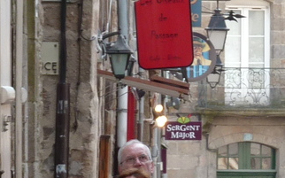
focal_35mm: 506
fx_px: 3929
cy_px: 128
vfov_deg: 2.6
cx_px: 437
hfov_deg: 4.1
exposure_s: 1/60
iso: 80
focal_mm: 15.8
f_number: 4.3
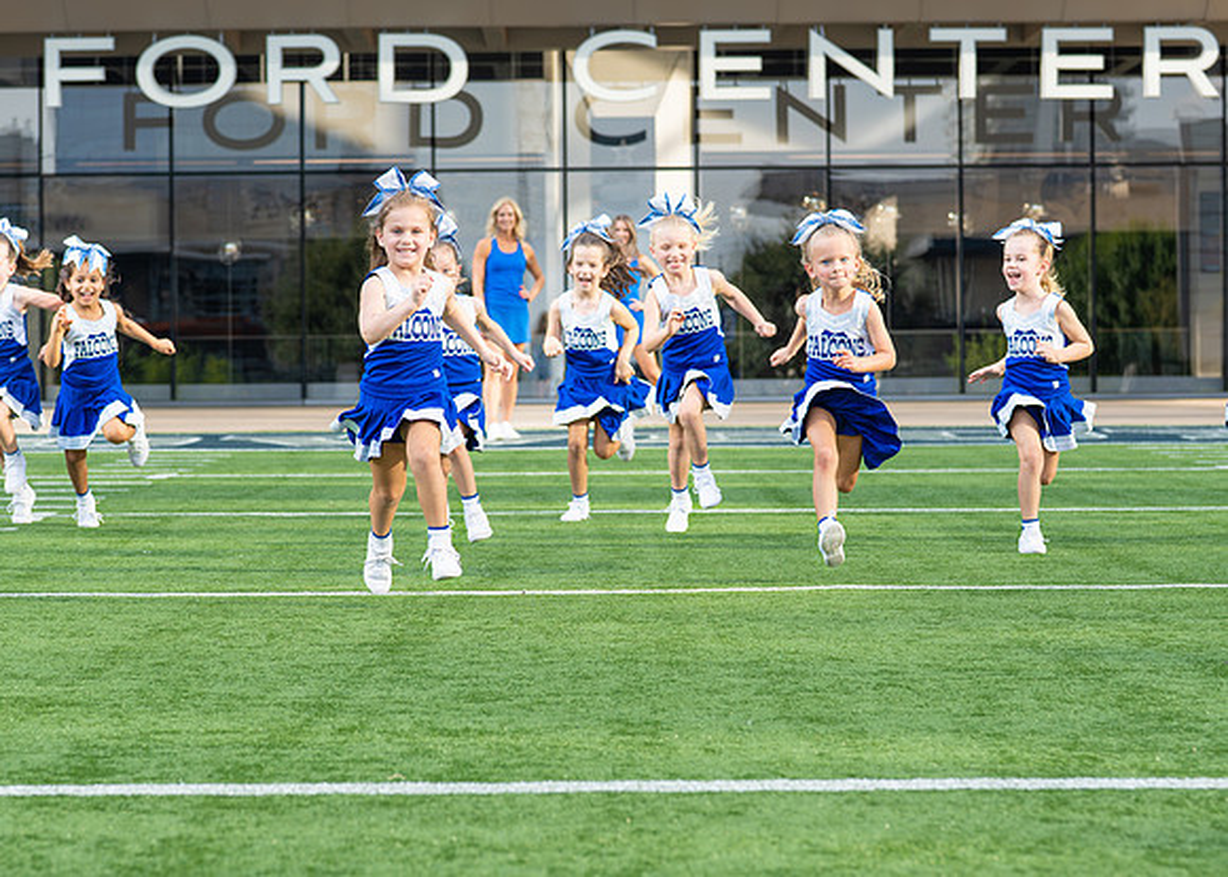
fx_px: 3720
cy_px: 434
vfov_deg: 13.4
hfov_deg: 18.7
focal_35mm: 107
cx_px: 538
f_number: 2.8
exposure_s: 1/1000
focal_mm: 50
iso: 125
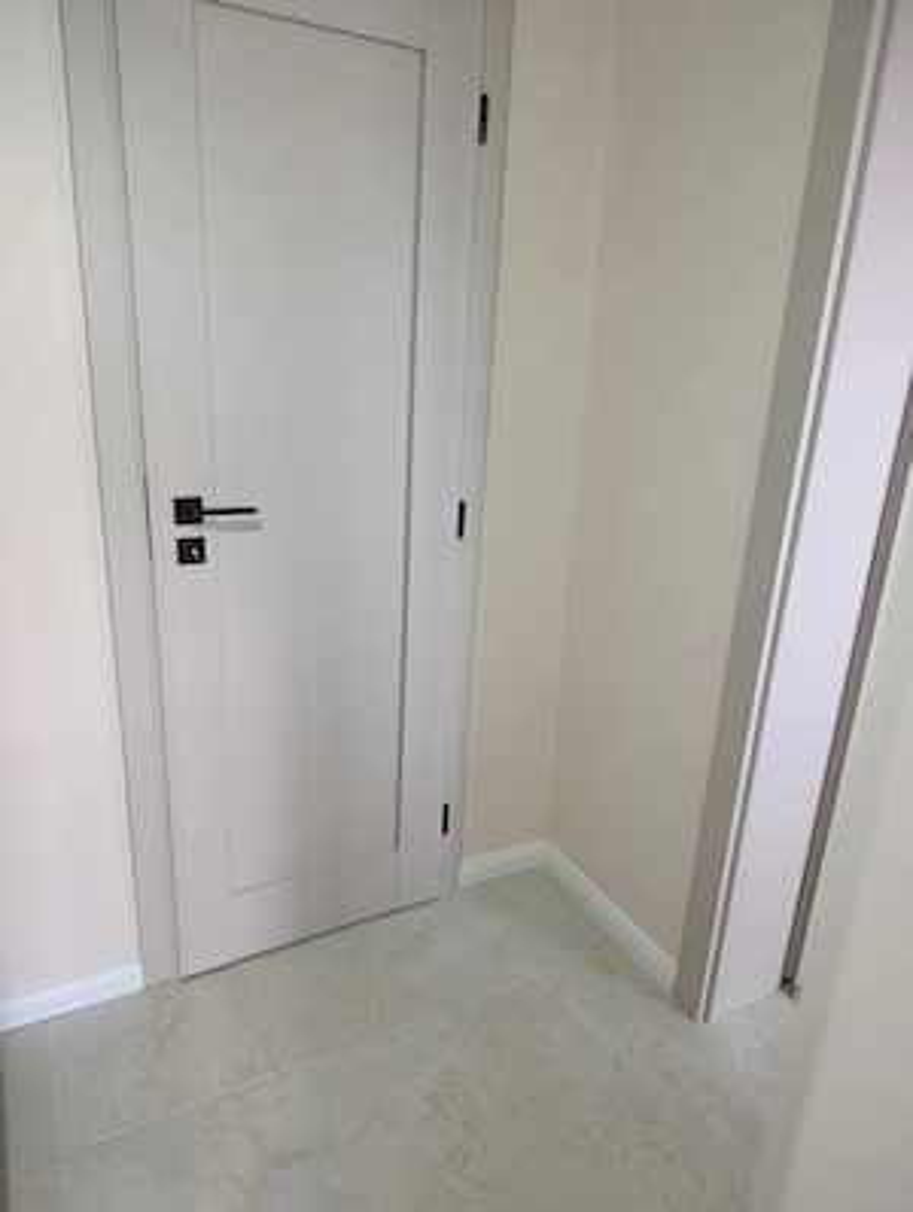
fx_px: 806
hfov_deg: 59.0
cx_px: 456
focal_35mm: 23
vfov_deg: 73.8
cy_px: 606
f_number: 1.65
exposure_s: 1/50
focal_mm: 6.11
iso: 803
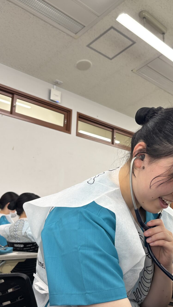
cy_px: 165
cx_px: 144
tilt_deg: +10.5
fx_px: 334
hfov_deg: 28.3
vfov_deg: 49.4
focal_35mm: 41
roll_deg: -0.7
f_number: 1.6
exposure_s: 1/60
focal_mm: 5.96
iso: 80
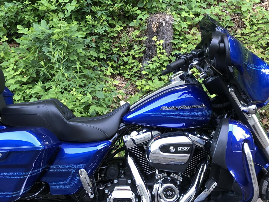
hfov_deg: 39.6
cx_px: 118
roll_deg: +2.1
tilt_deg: -3.0
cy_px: 77
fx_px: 373
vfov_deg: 30.2
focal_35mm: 48
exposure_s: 1/30
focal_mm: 4
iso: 32
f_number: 1.8
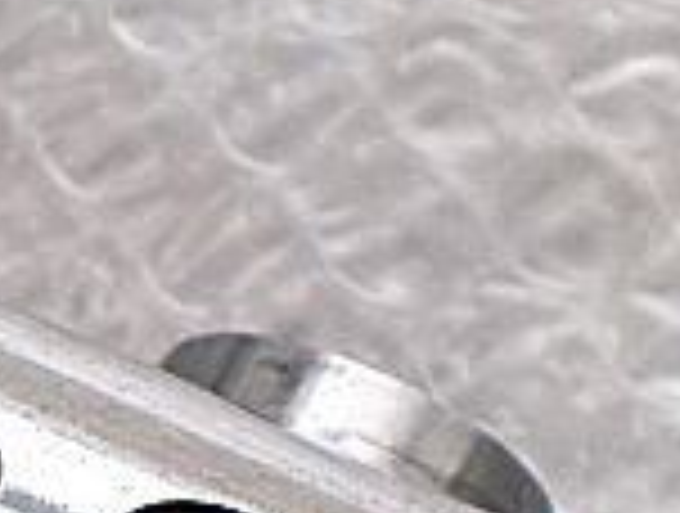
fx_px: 2914
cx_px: -252
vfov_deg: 9.8
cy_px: 720
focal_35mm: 148
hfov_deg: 12.8
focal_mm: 6.3
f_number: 3.1
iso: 64
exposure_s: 1/125
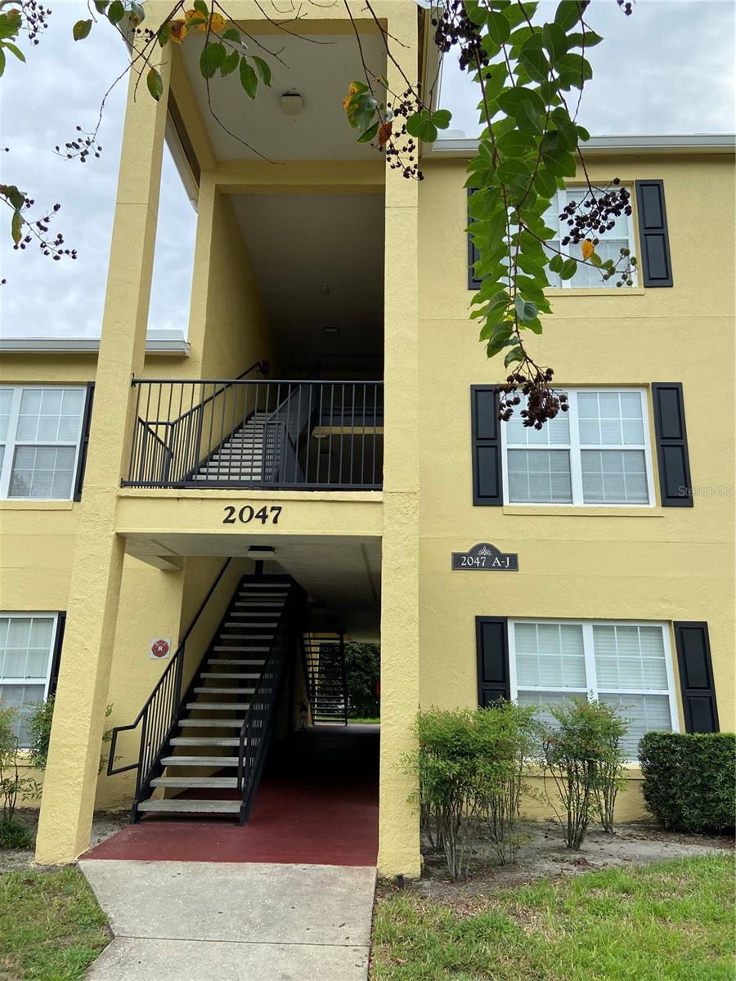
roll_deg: -1.0
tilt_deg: +15.8
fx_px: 737
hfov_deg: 53.1
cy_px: 490
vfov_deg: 67.3
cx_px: 368
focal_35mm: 26
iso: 32
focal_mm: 4.25
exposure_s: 1/942
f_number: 1.8
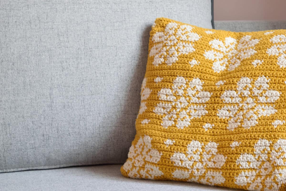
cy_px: 96
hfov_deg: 24.6
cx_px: 143
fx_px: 655
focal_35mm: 82
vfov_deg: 16.6
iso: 800
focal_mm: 55
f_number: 8
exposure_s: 1/8
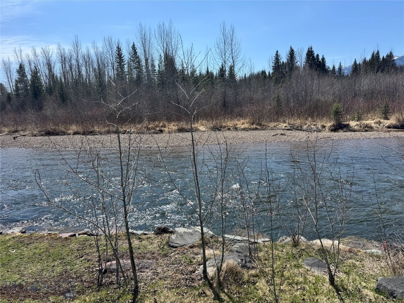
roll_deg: +3.9
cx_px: 202
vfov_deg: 56.8
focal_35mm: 24
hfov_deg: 71.6
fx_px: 280
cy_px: 152
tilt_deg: -10.6
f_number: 1.78
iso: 80
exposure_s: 1/4950
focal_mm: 6.76
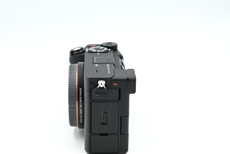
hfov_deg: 23.1
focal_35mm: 88
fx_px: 563
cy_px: 89
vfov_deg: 15.5
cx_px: 102
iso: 100
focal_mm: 70
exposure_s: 1/13
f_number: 14
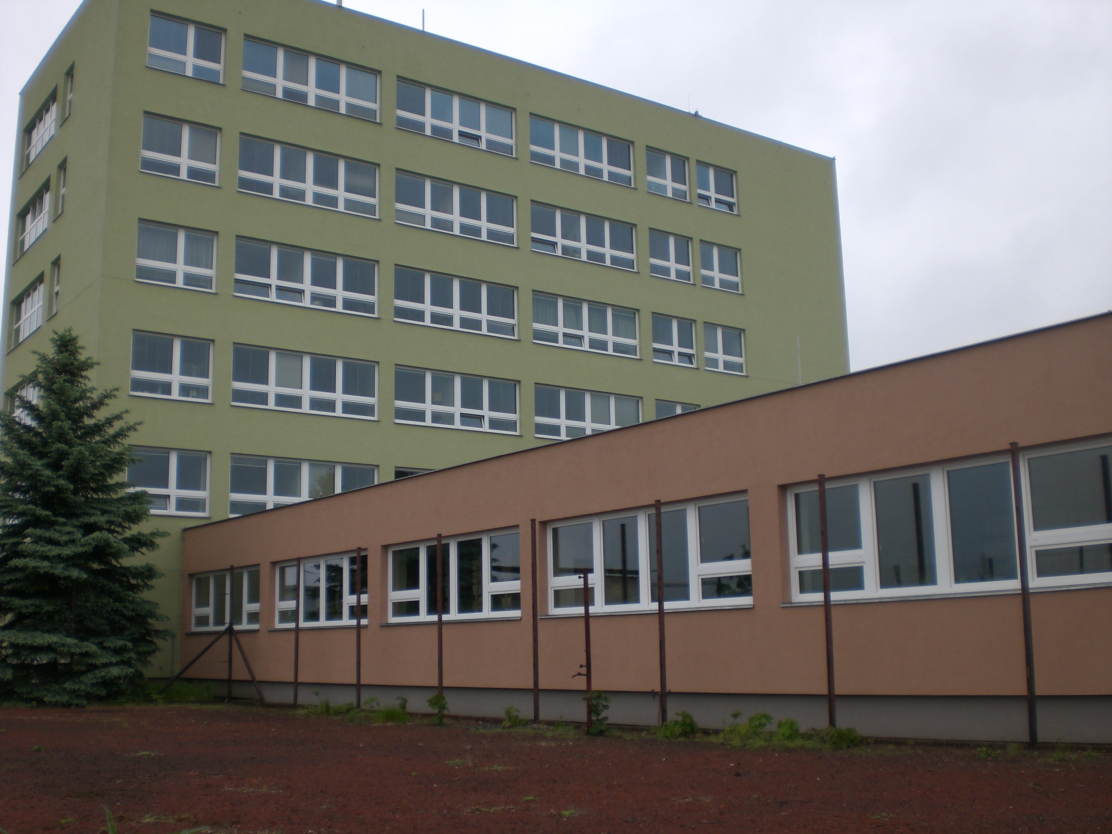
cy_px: 417
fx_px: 1221
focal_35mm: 38
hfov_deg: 49.0
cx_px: 556
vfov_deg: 37.7
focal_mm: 6.3
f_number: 3.1
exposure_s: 1/400
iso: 50
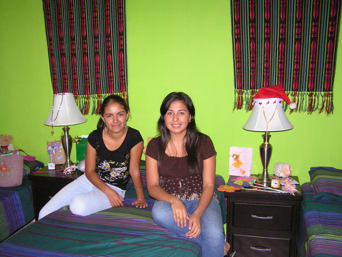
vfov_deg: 37.7
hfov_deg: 49.0
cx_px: 171
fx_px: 375
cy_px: 128
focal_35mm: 38
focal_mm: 6.3
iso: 200
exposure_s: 1/40
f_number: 2.8
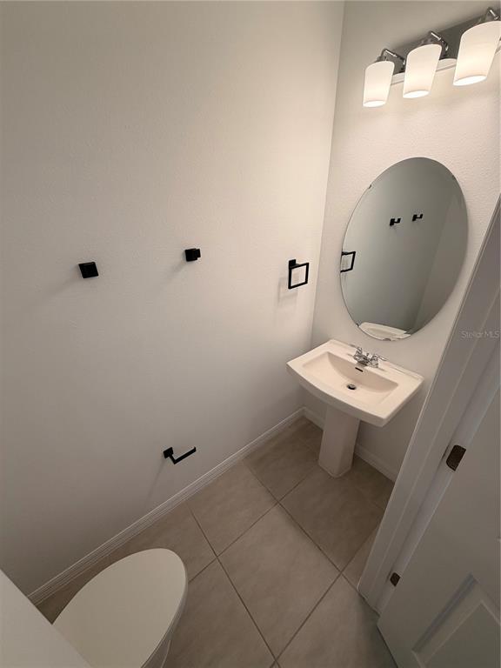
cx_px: 250
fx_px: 270
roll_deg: +1.4
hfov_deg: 85.7
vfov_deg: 102.1
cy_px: 334
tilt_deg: -27.5
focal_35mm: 14
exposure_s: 1/120
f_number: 2.2
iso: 64
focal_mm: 2.22
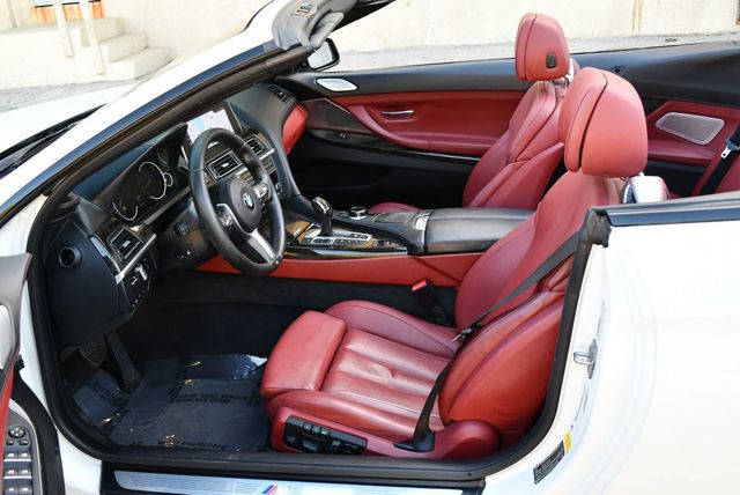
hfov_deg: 53.1
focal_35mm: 36
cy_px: 248
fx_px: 741
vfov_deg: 36.9
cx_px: 370
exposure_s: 1/250
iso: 560
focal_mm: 18
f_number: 3.5
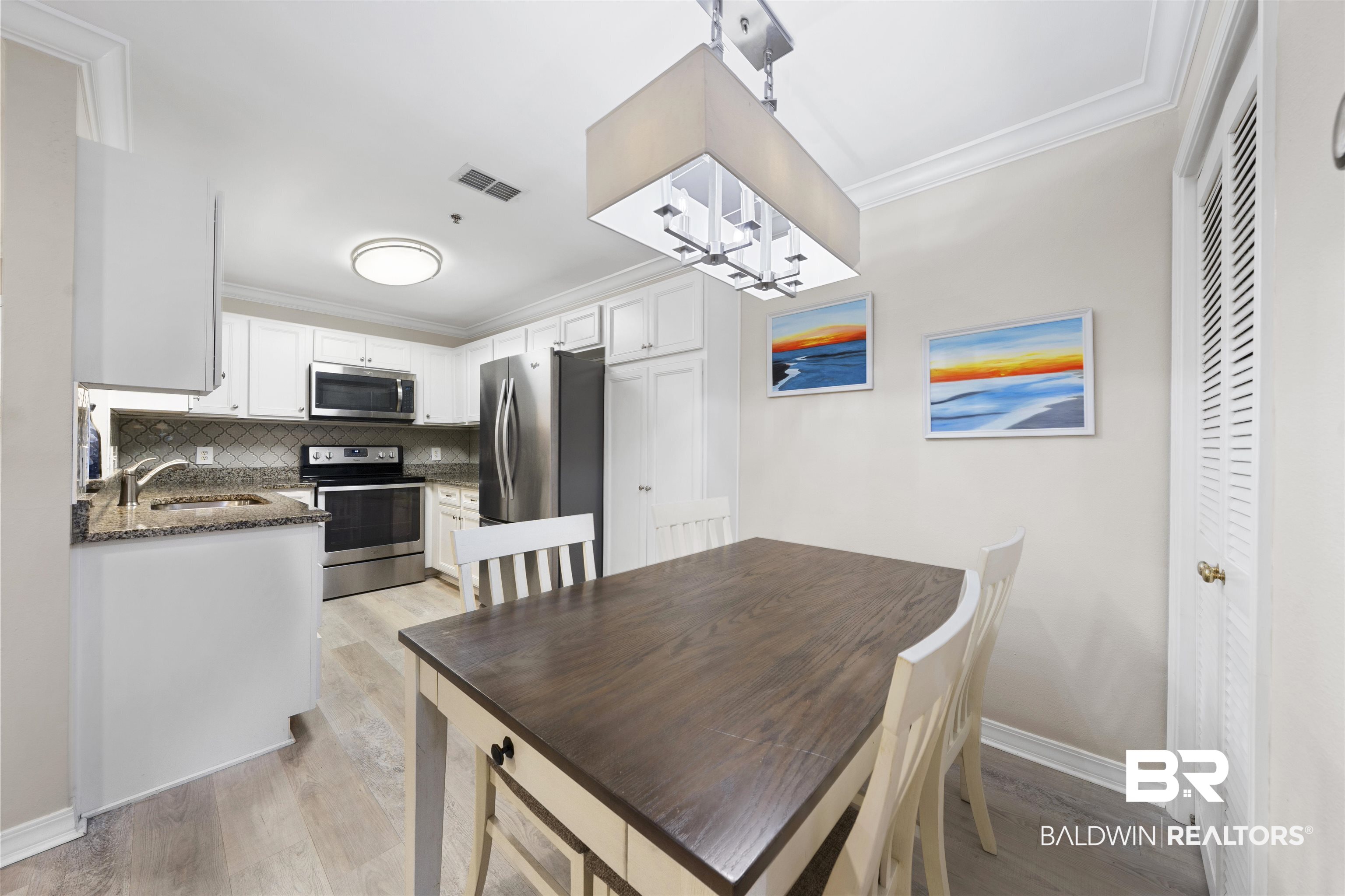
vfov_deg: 85.4
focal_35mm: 13
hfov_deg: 108.3
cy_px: 448
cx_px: 672
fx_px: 486
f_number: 8
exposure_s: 1/5
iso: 320
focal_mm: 13
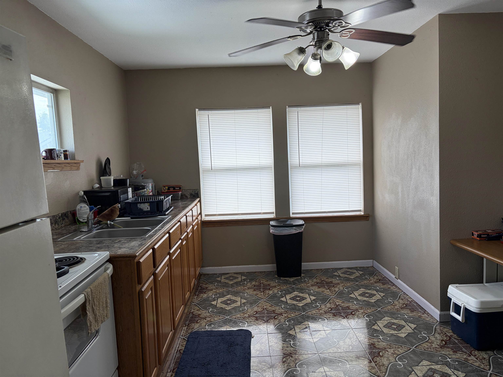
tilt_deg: -4.3
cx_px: 252
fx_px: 378
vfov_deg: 53.1
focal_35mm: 26
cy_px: 188
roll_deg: +3.4
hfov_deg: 67.3
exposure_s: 1/121
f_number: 1.6
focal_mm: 5.96
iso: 100
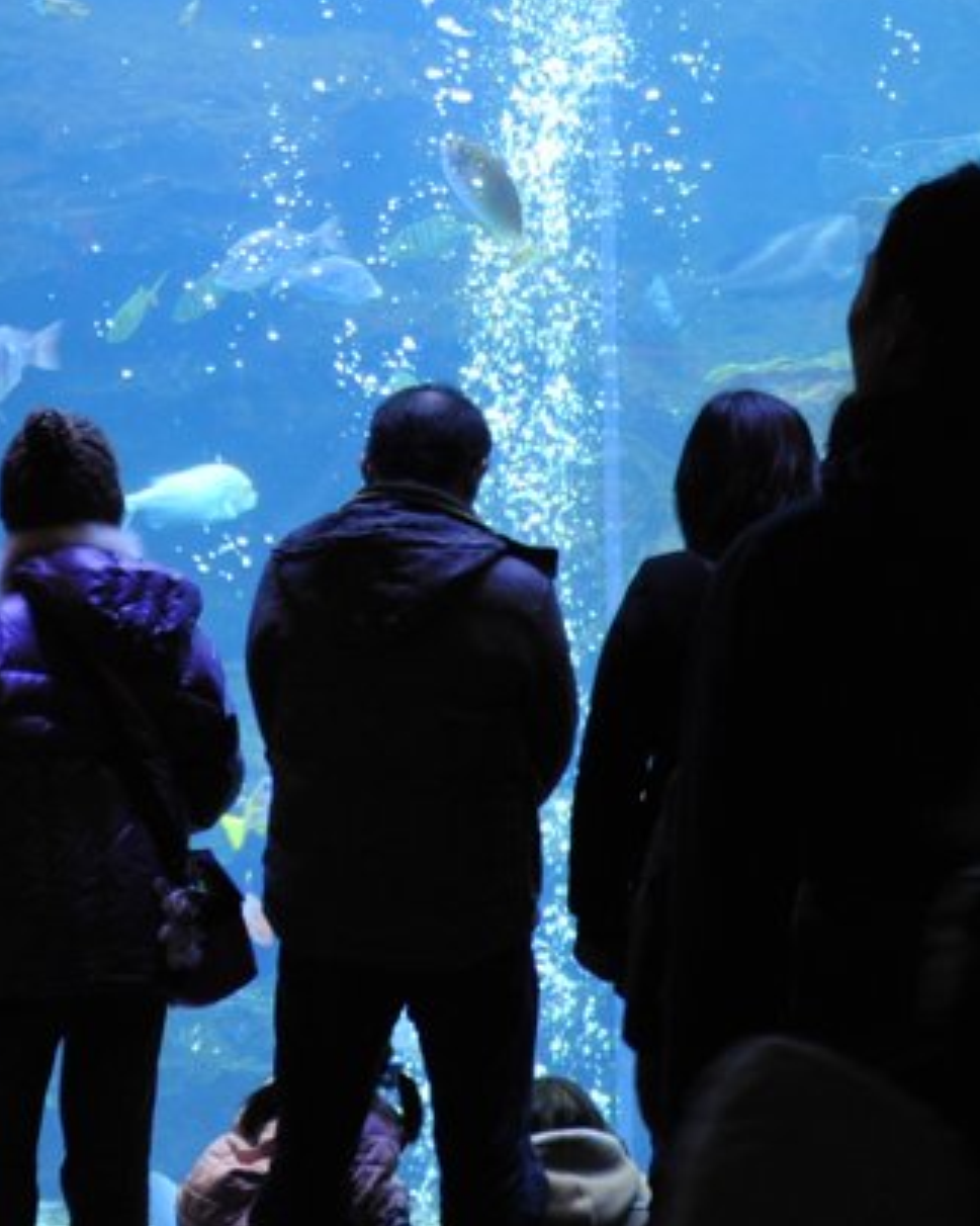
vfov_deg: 15.6
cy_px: -250
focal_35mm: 119
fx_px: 4316
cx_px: 288
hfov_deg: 12.9
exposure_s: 1/30
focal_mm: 32
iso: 900
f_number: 3.5
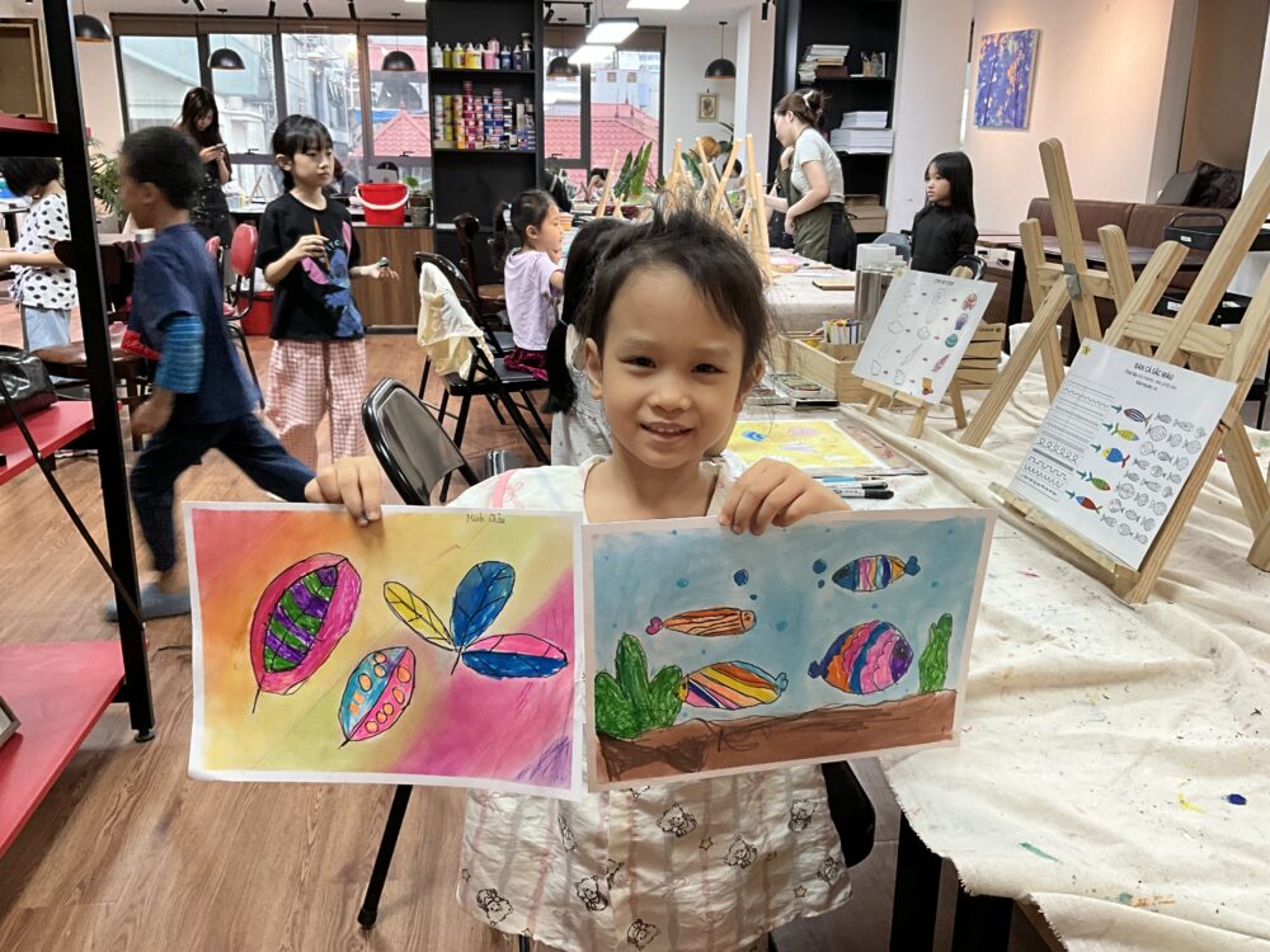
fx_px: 1064
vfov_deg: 48.2
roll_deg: -0.5
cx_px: 635
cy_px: 476
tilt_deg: -16.3
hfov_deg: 61.7
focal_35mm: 29
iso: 64
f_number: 1.8
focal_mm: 3
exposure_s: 1/64
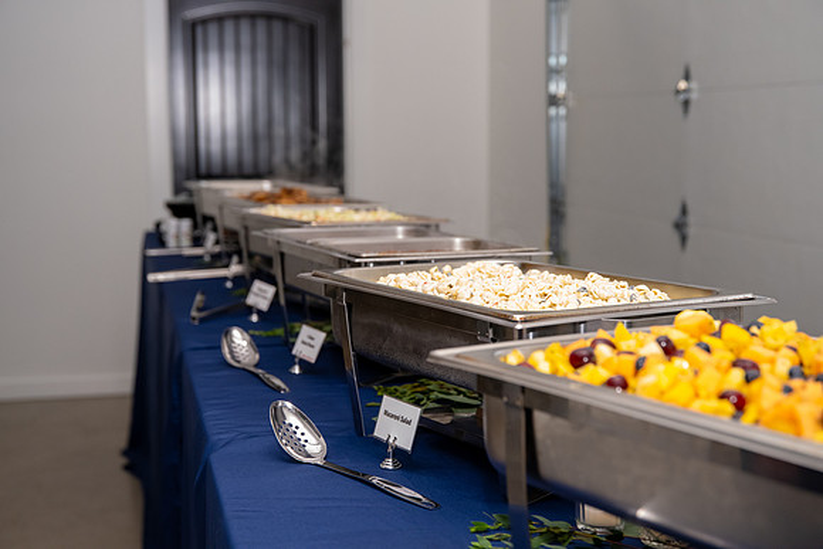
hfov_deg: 34.5
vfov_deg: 23.4
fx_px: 1326
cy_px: 274
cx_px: 412
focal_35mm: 58
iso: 3200
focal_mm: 58
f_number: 4
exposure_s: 1/400
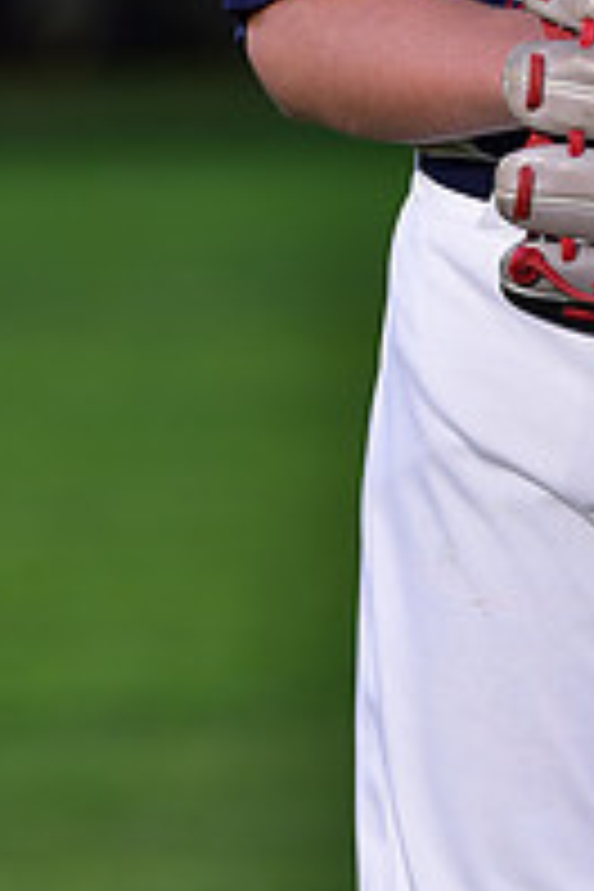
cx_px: 776
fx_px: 12671
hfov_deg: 2.7
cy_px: -378
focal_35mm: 512
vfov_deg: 4.0
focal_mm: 175
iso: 200
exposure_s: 1/250
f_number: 5
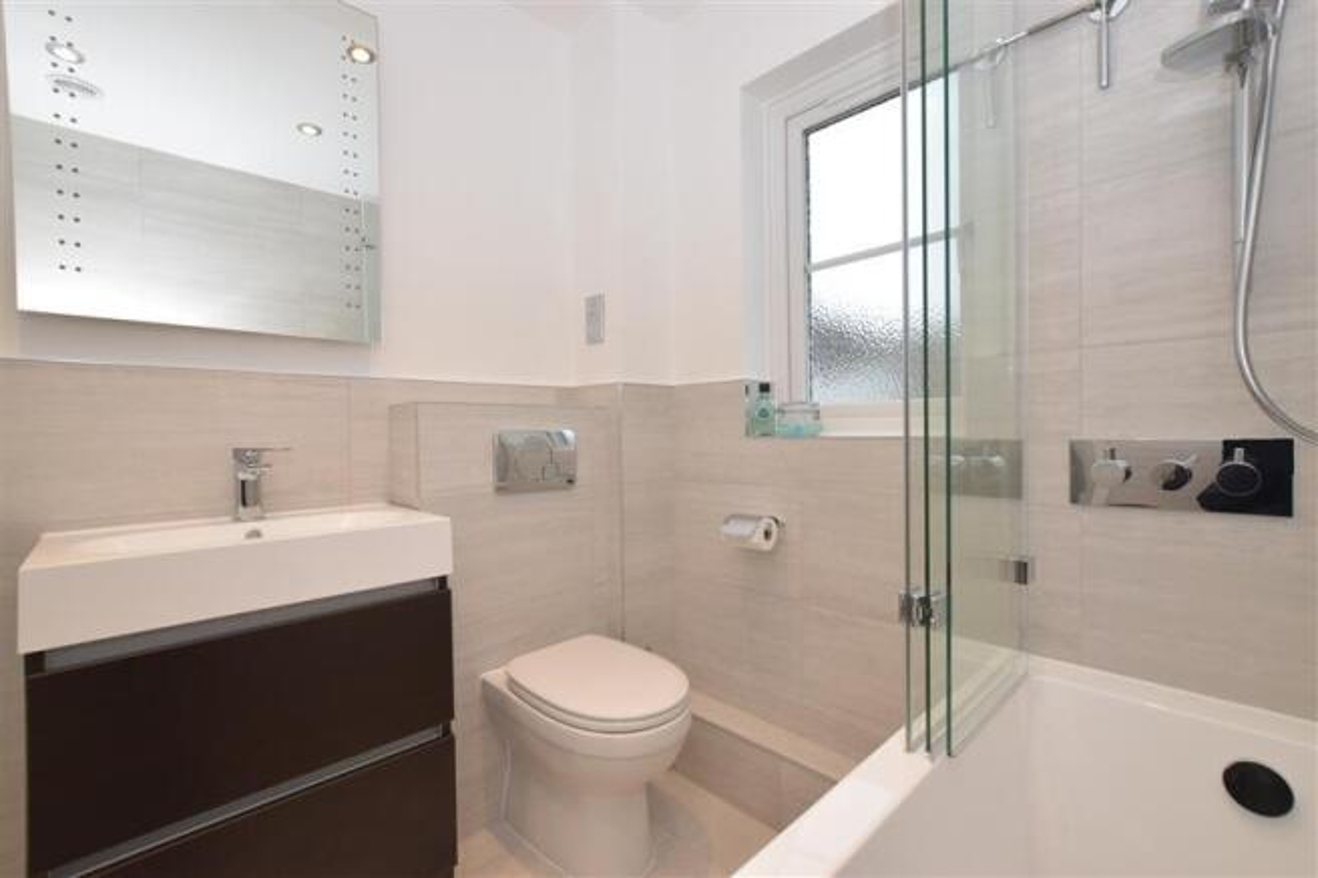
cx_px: 659
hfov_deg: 100.4
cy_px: 439
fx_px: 549
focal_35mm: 15
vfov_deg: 77.3
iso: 500
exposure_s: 1/80
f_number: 8
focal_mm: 10
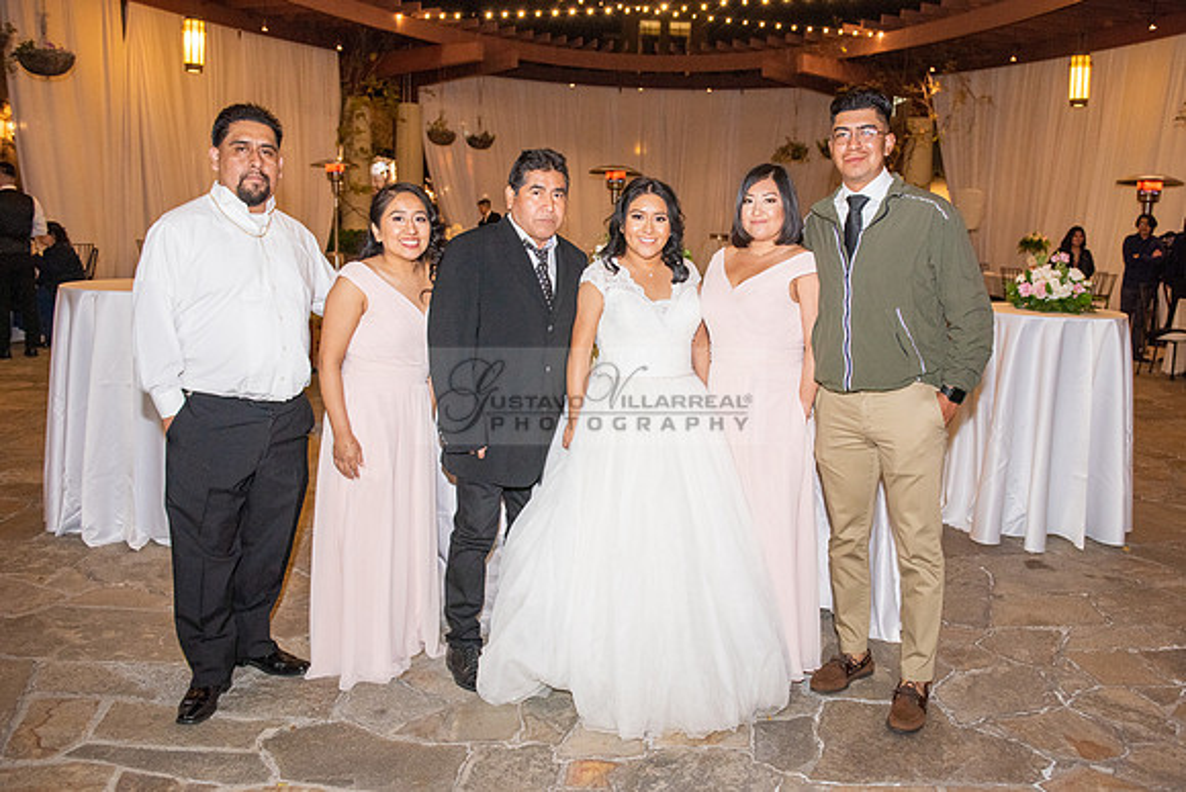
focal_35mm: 30
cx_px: 655
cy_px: 380
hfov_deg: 62.1
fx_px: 983
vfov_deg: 43.9
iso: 1600
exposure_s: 1/160
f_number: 4
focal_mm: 27
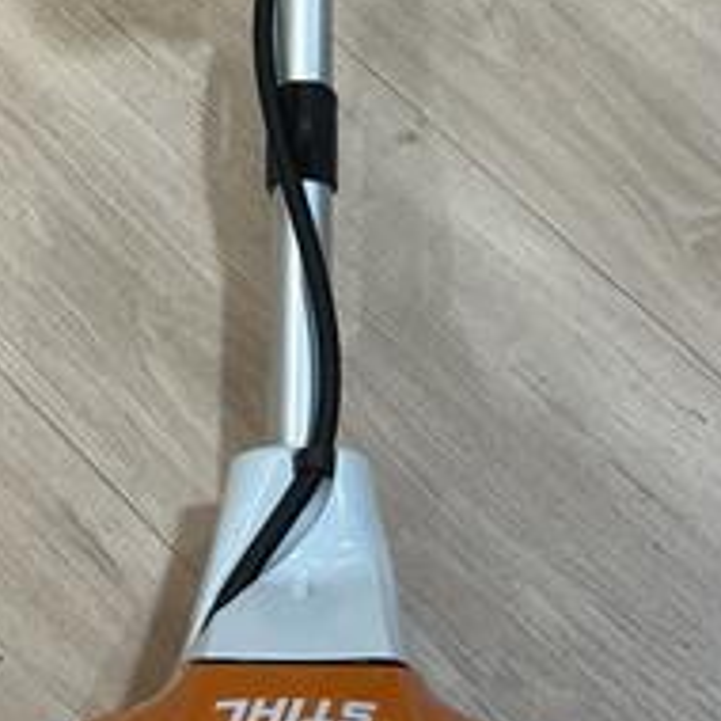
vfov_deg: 17.3
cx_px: 338
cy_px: -266
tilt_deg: -56.1
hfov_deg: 18.7
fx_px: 2192
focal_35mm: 93
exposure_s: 1/100
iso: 100
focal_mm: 5.1
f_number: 1.6
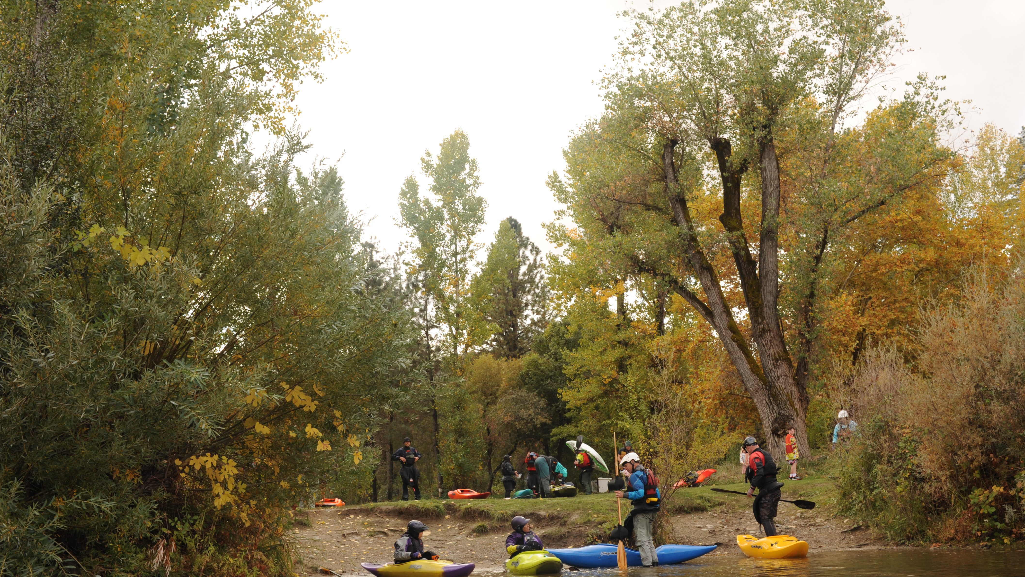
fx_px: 1006
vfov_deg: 31.9
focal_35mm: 37
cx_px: 517
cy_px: 338
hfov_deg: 54.0
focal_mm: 35
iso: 500
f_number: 9
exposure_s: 1/250
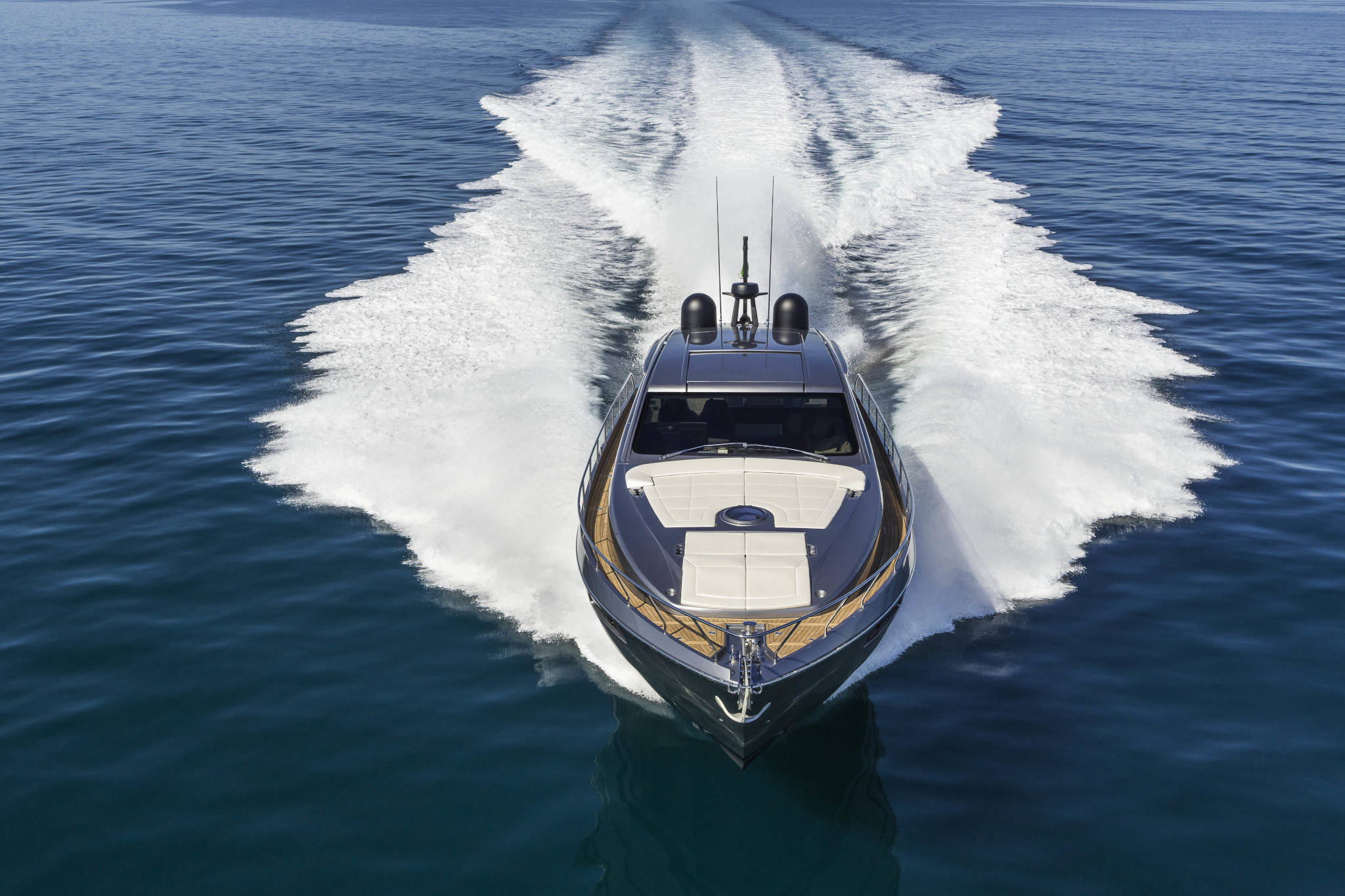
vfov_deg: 36.8
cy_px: 448
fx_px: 1344
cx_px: 672
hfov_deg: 53.1
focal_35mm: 36
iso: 400
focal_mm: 24
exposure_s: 1/1600
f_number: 8
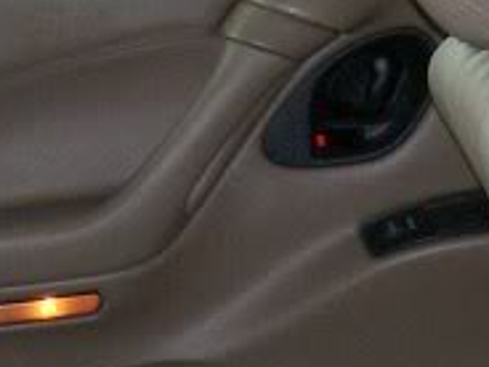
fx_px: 2670
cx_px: 481
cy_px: 527
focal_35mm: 189
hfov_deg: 10.4
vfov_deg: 7.7
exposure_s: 1/112
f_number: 2.7
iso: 140
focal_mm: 5.6
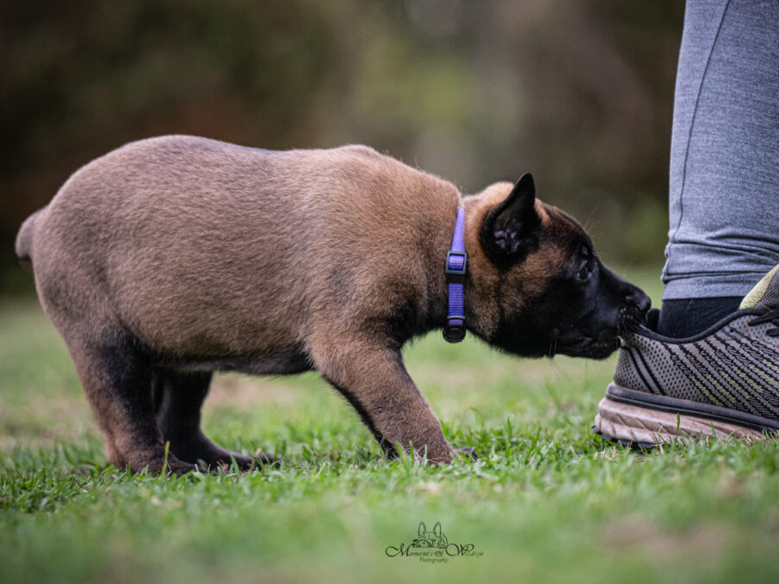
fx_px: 6977
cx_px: 435
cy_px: 292
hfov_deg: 6.4
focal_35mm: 310
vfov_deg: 4.8
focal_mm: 190
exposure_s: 1/1250
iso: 1000
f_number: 2.8
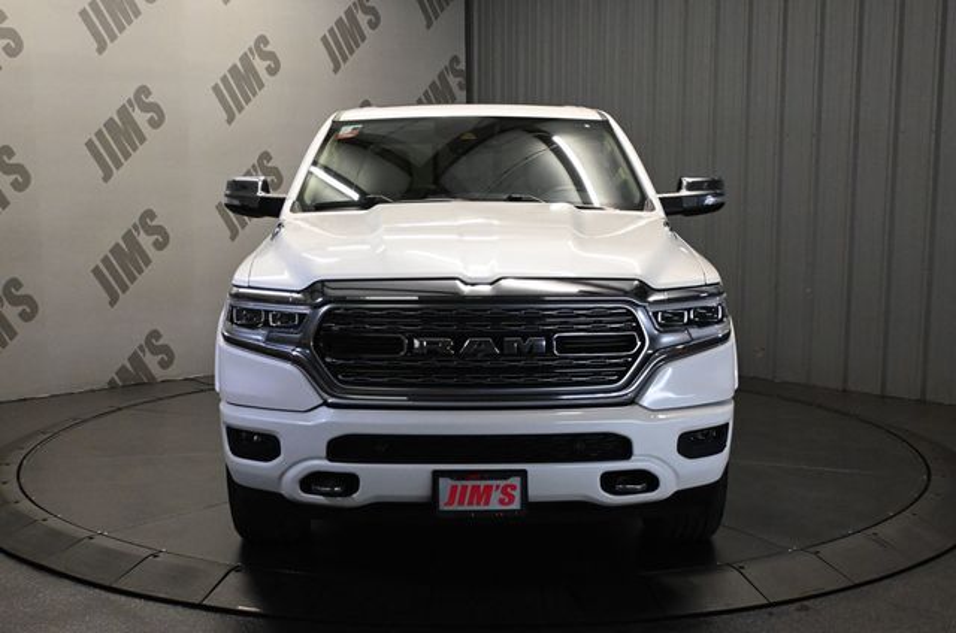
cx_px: 478
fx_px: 1034
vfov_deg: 34.1
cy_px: 316
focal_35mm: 39
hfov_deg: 49.6
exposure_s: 1/125
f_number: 4.5
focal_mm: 26
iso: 3200
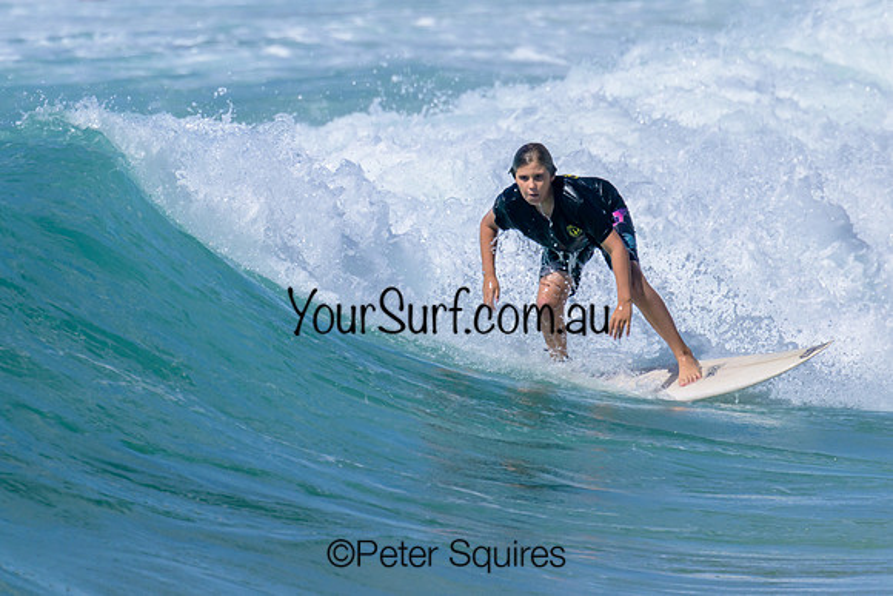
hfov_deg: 2.0
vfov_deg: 1.4
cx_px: 343
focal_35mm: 1011
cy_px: 220
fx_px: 25075
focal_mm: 800
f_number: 11
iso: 500
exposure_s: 1/2000
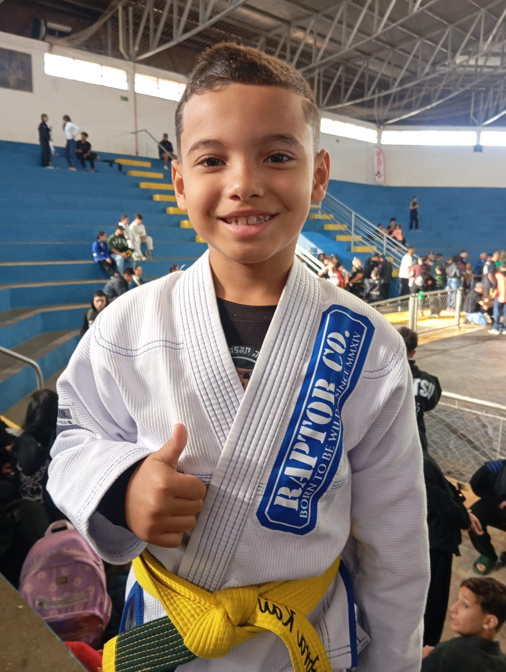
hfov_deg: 49.9
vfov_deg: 63.4
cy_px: 336
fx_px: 544
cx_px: 253
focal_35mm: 28
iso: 775
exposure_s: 1/30
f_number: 1.8
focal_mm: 4.22
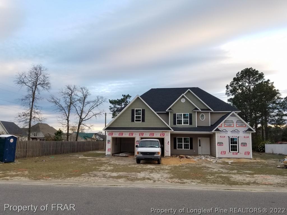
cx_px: 144
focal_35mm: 26
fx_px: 216
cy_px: 108
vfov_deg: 53.1
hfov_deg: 67.3
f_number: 1.7
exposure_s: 1/220
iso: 50
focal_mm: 4.2
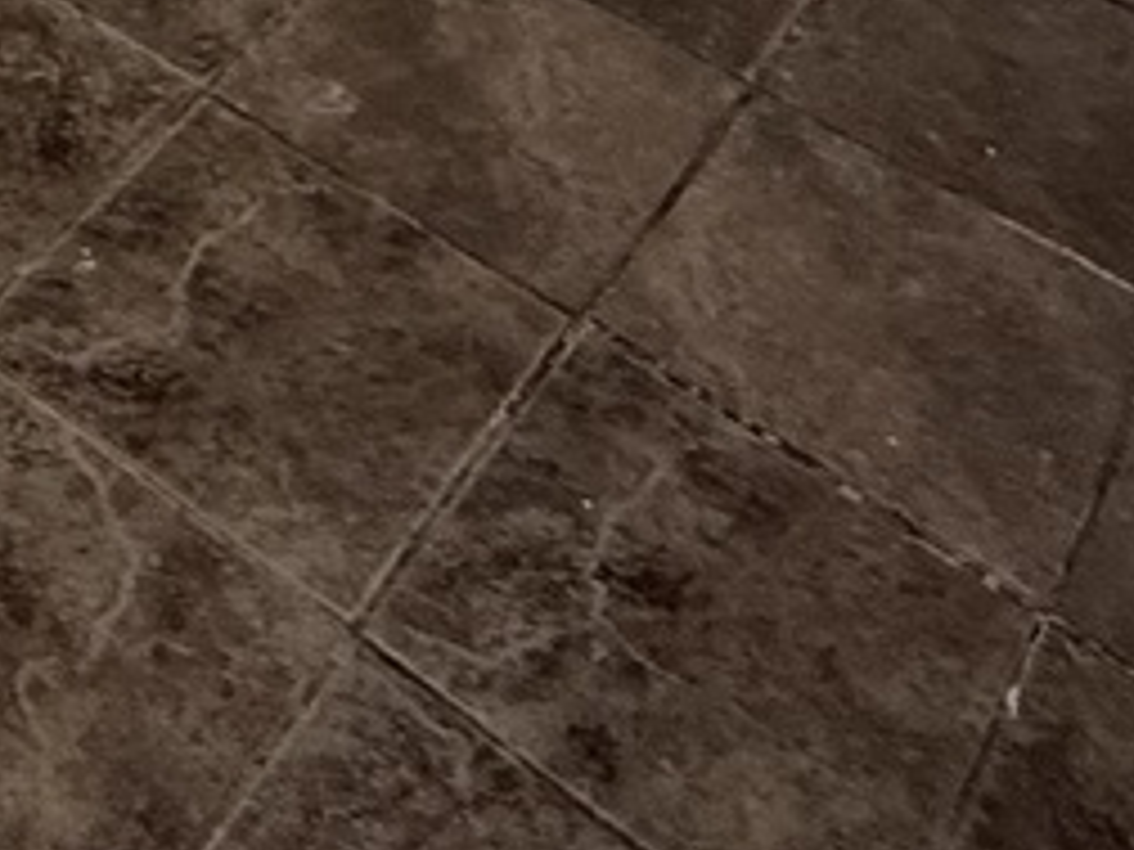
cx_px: -130
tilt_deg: -3.1
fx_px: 2621
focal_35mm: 80
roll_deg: -0.5
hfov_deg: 22.9
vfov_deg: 12.2
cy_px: -1484
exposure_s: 1/120
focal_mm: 2.22
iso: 200
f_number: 2.2
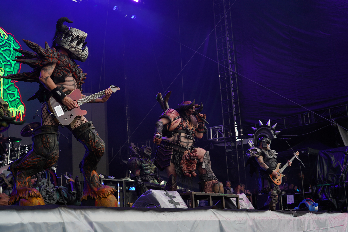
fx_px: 474
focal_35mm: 49
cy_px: 116
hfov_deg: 40.3
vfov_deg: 27.5
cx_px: 174
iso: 100
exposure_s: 1/80
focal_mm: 49
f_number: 5
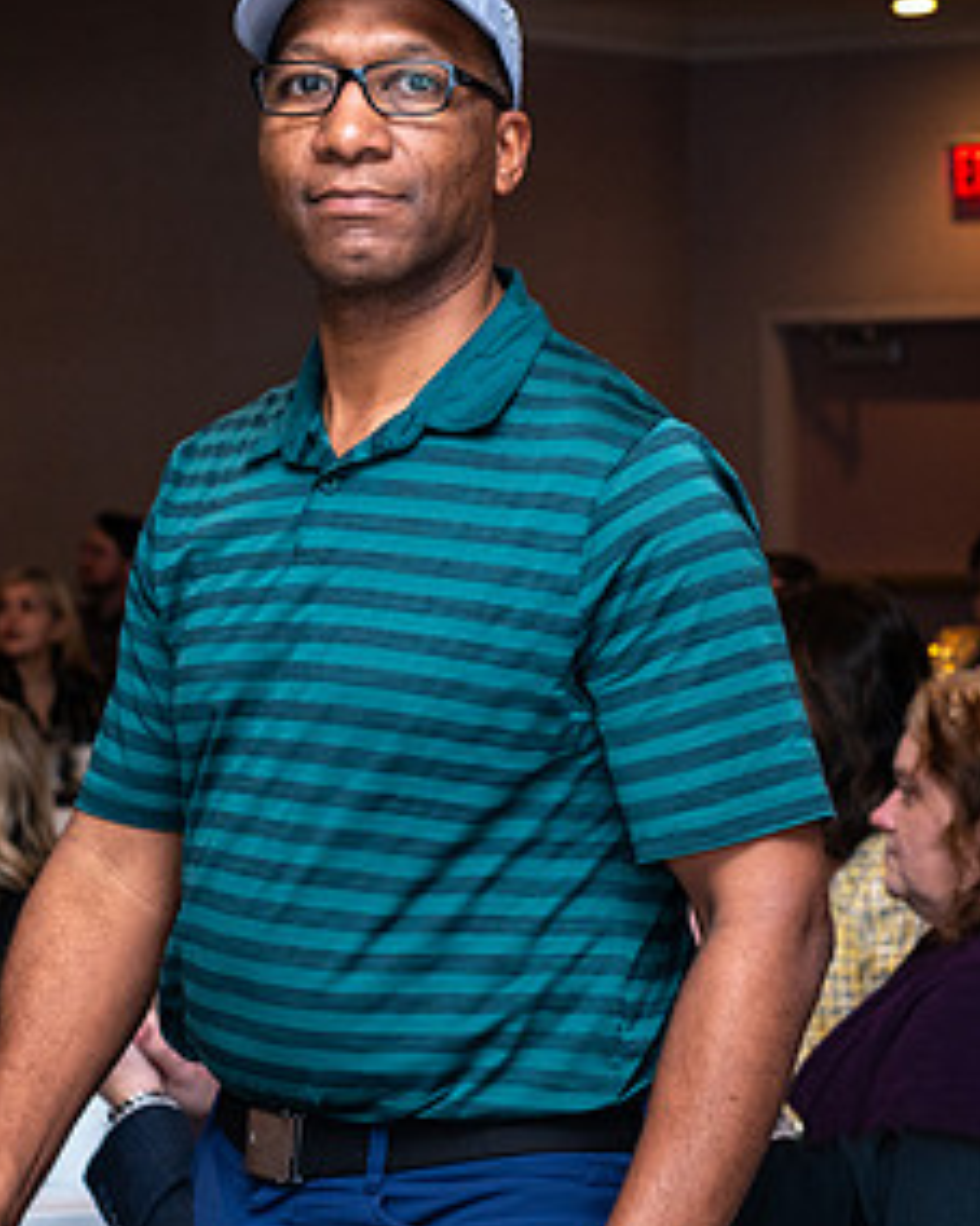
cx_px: 573
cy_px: 466
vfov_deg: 14.4
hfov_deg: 11.5
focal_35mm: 134
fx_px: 4861
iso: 125
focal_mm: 50
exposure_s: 1/160
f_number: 5.6
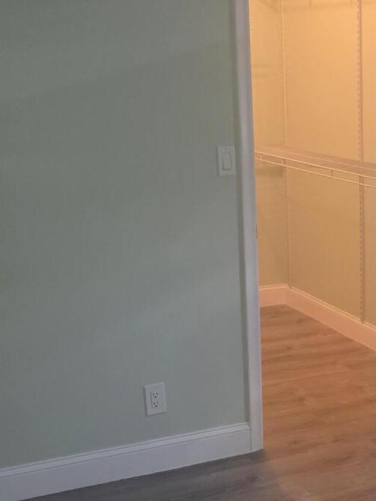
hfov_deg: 20.9
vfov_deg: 28.5
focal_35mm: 68
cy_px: 315
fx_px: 985
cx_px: 380
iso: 800
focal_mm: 6.3
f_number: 1.7
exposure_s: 1/120
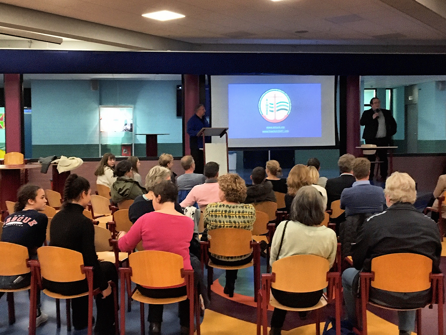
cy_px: 168
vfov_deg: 48.3
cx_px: 223
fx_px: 374
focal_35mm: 29
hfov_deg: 61.6
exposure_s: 1/17
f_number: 2.2
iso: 400
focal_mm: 4.15
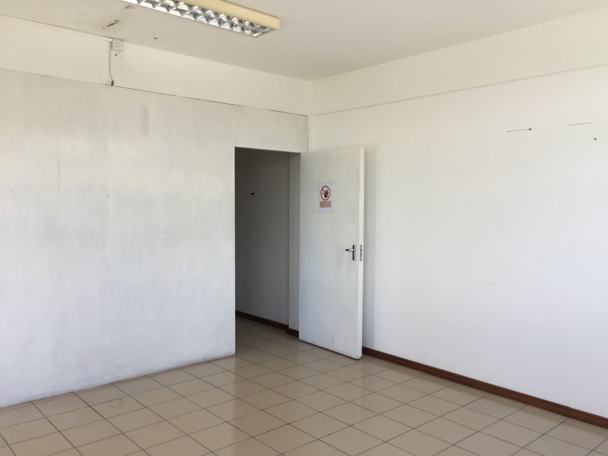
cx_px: 304
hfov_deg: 61.7
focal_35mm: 29
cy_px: 228
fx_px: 509
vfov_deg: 48.2
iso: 32
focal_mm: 4.15
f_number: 2.2
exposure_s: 1/138
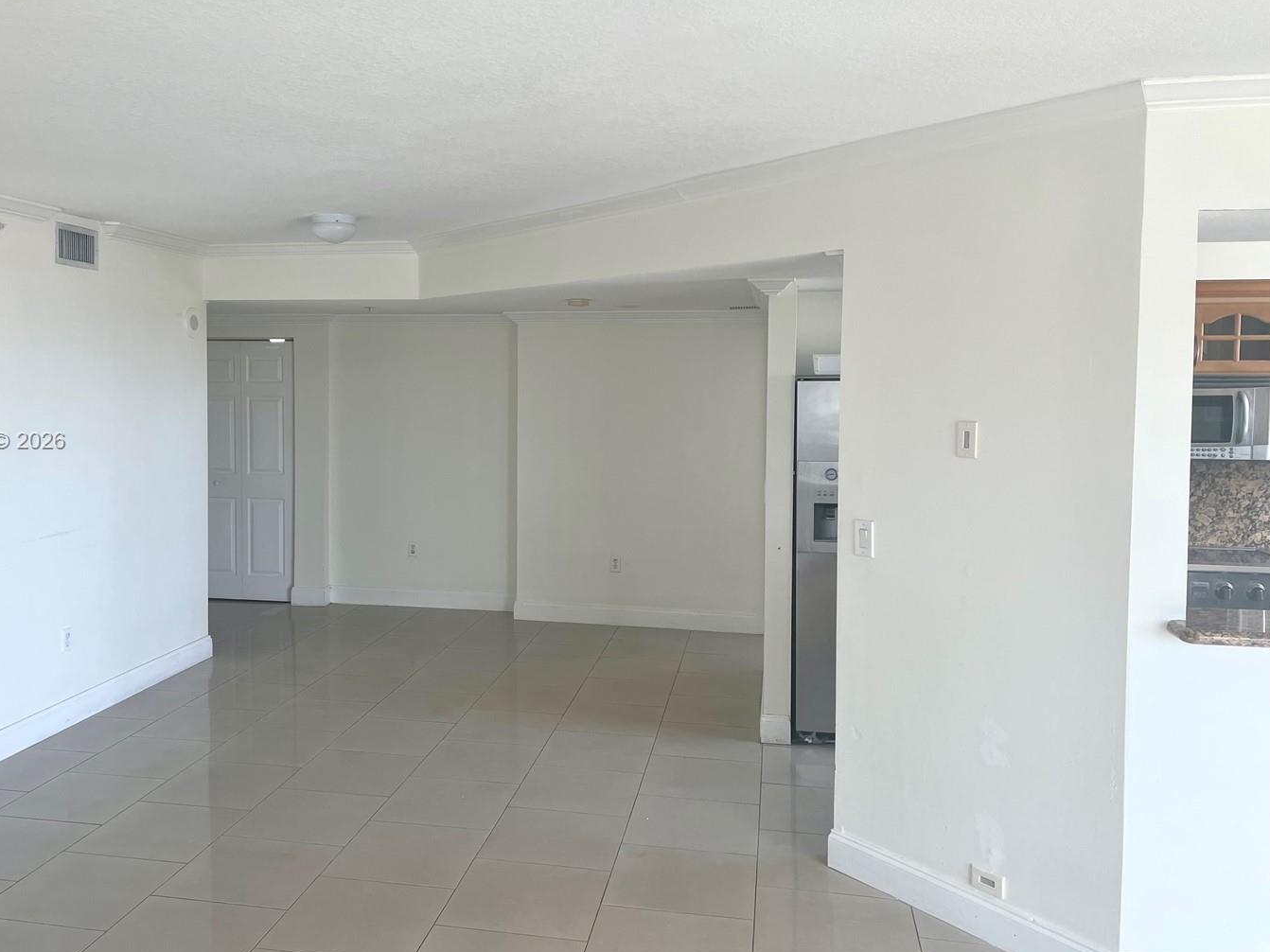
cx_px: 527
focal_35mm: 31
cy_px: 442
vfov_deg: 45.4
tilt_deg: -0.7
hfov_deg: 58.0
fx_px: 1137
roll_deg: -0.5
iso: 40
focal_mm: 4.2
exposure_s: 1/120
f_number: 1.6
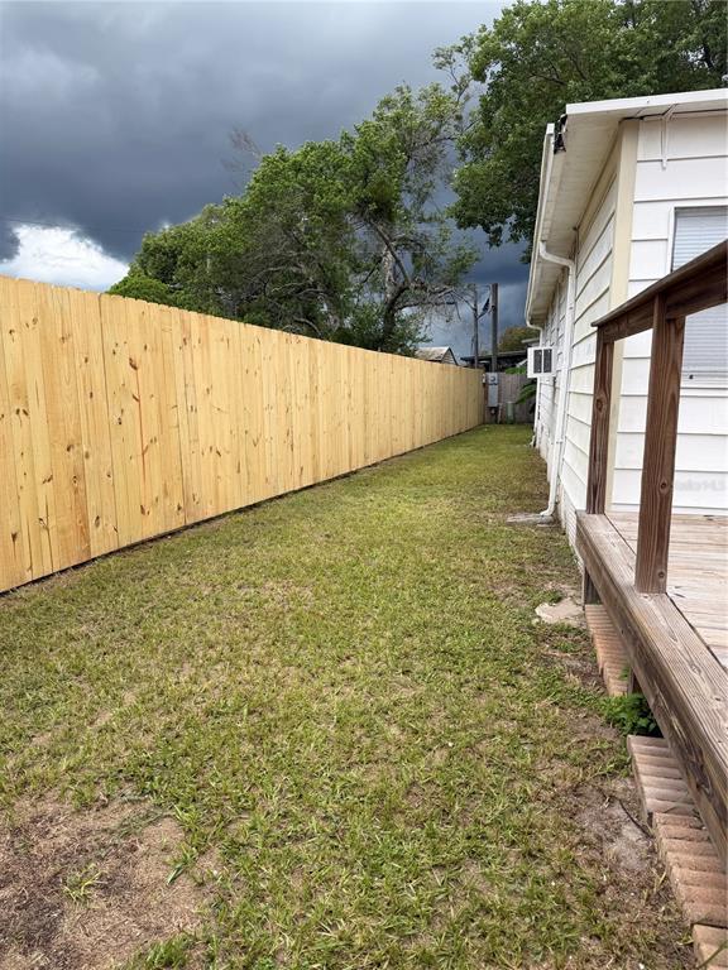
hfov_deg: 56.8
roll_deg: +0.4
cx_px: 364
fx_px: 673
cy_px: 485
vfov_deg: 71.6
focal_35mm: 24
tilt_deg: -9.3
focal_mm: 6.76
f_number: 1.78
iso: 80
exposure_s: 1/780
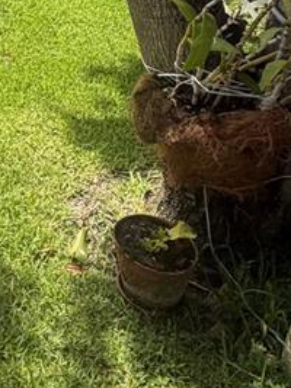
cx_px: -215
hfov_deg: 18.7
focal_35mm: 63
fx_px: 707
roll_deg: -4.2
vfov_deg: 26.0
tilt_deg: -12.0
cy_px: -124
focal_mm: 2.22
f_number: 2.2
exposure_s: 1/770
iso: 32
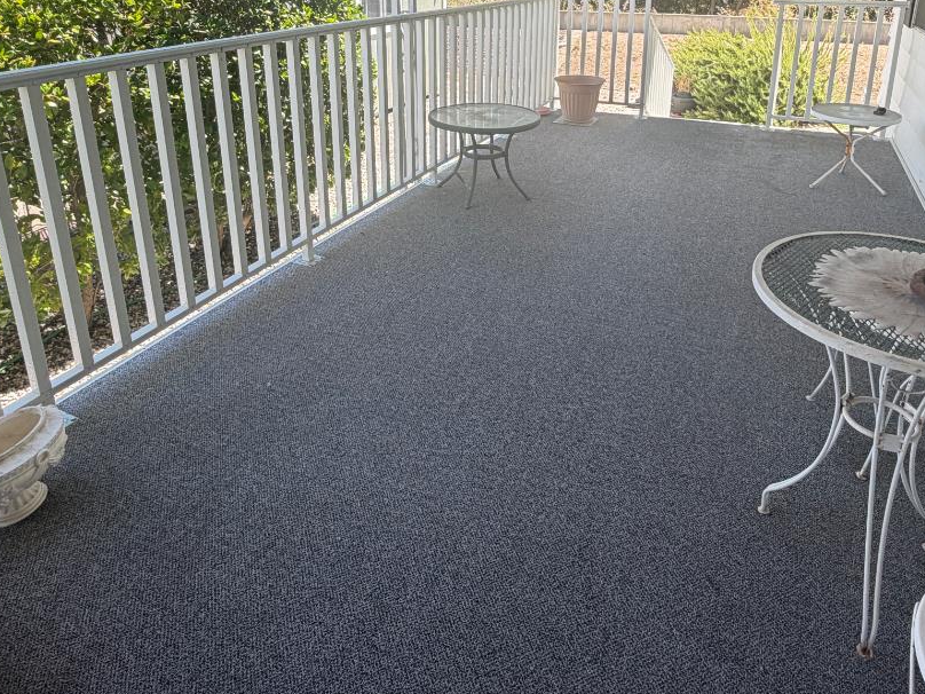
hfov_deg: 67.1
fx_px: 695
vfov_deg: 50.6
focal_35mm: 26
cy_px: 163
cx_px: 514
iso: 64
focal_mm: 2.22
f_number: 2.2
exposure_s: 1/149
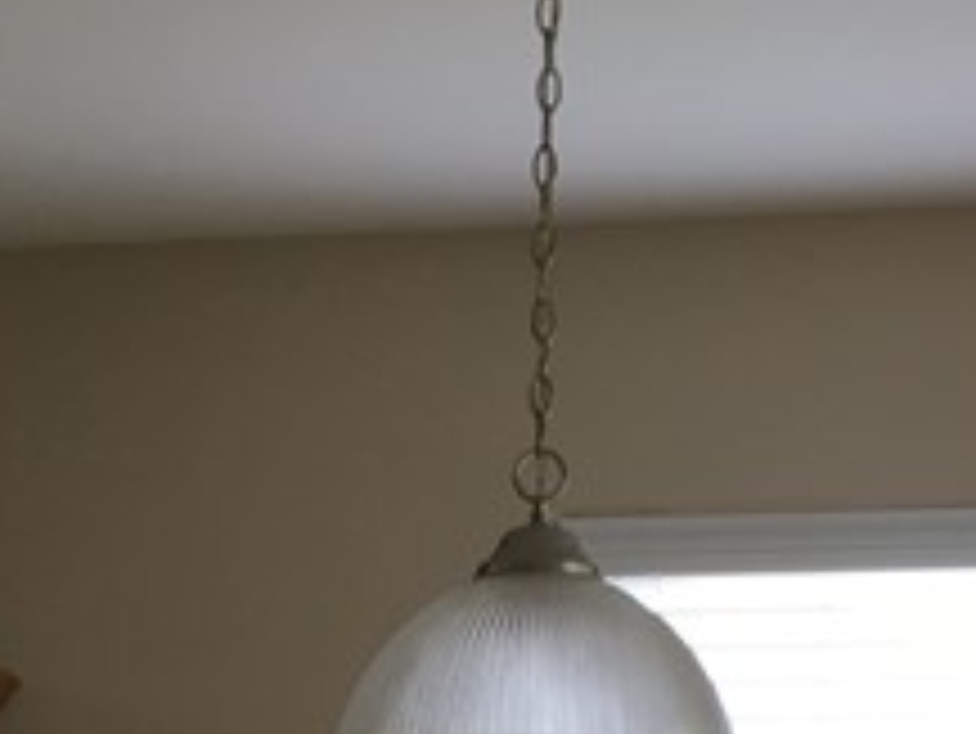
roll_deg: -0.4
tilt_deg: -3.5
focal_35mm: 137
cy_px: 1468
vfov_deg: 10.0
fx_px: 3865
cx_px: 382
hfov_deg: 14.4
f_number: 2.2
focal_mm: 4.15
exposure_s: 1/38
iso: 25
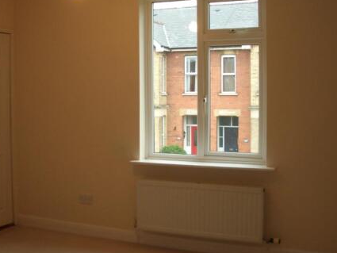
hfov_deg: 39.6
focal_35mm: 48
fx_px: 467
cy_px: 126
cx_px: 156
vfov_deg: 30.3
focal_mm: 5.8
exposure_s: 1/100
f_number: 2.6
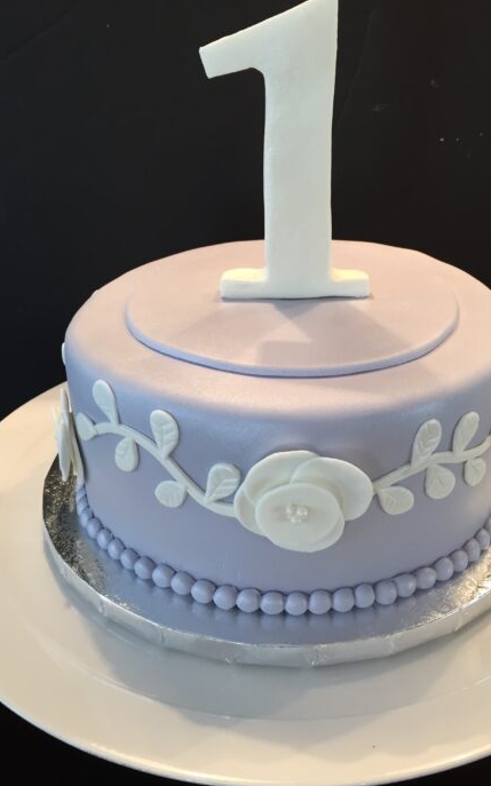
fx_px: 728
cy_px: 363
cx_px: 286
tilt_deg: -26.5
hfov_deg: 37.2
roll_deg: +1.2
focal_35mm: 34
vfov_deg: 56.7
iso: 80
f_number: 2.2
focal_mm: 4.15
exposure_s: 1/30
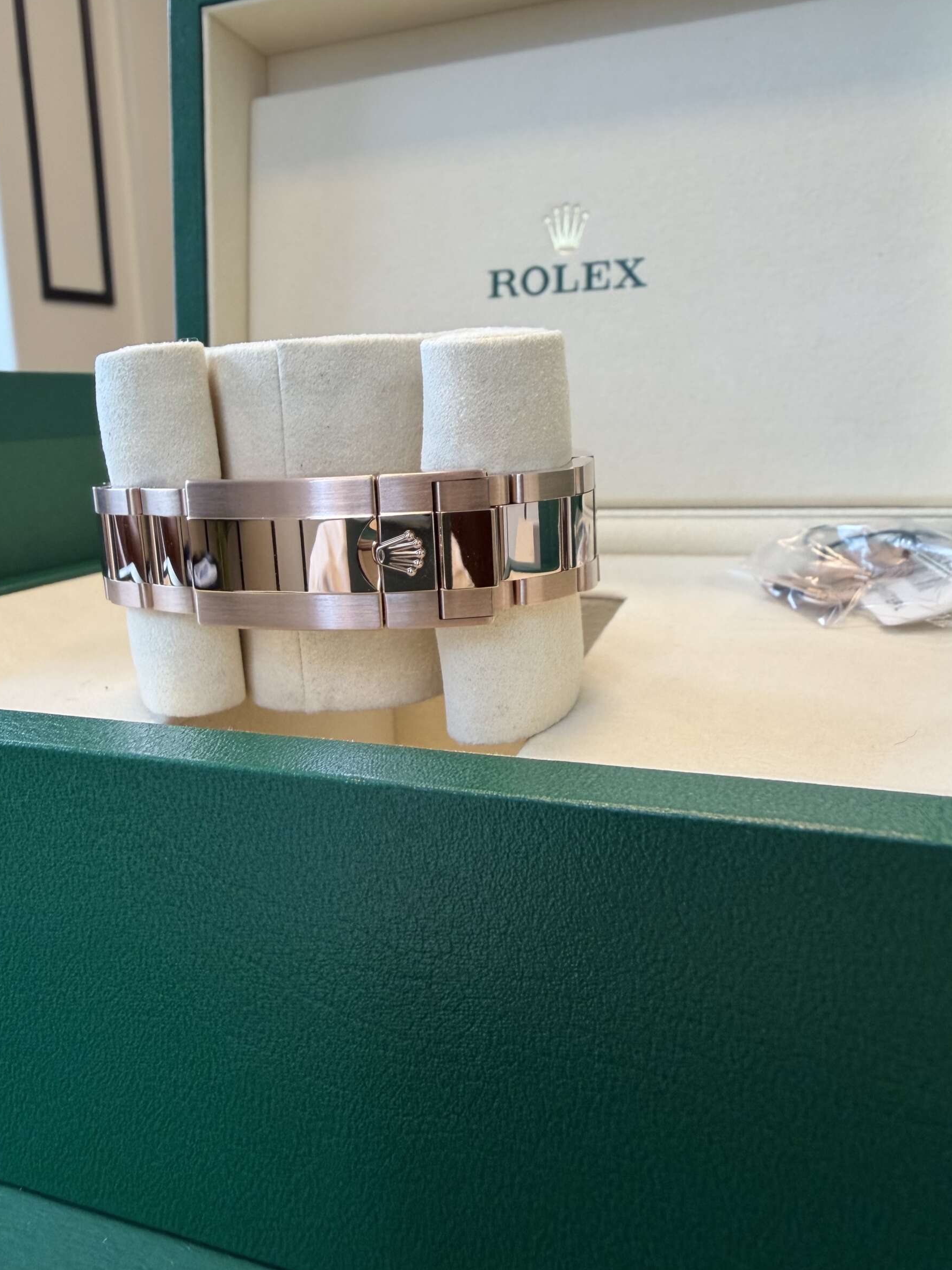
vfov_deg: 67.3
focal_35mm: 26
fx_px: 953
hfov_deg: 53.0
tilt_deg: -8.2
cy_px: 630
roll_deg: +2.8
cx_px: 450
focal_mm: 2.22
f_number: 2.2
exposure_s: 1/120
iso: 160
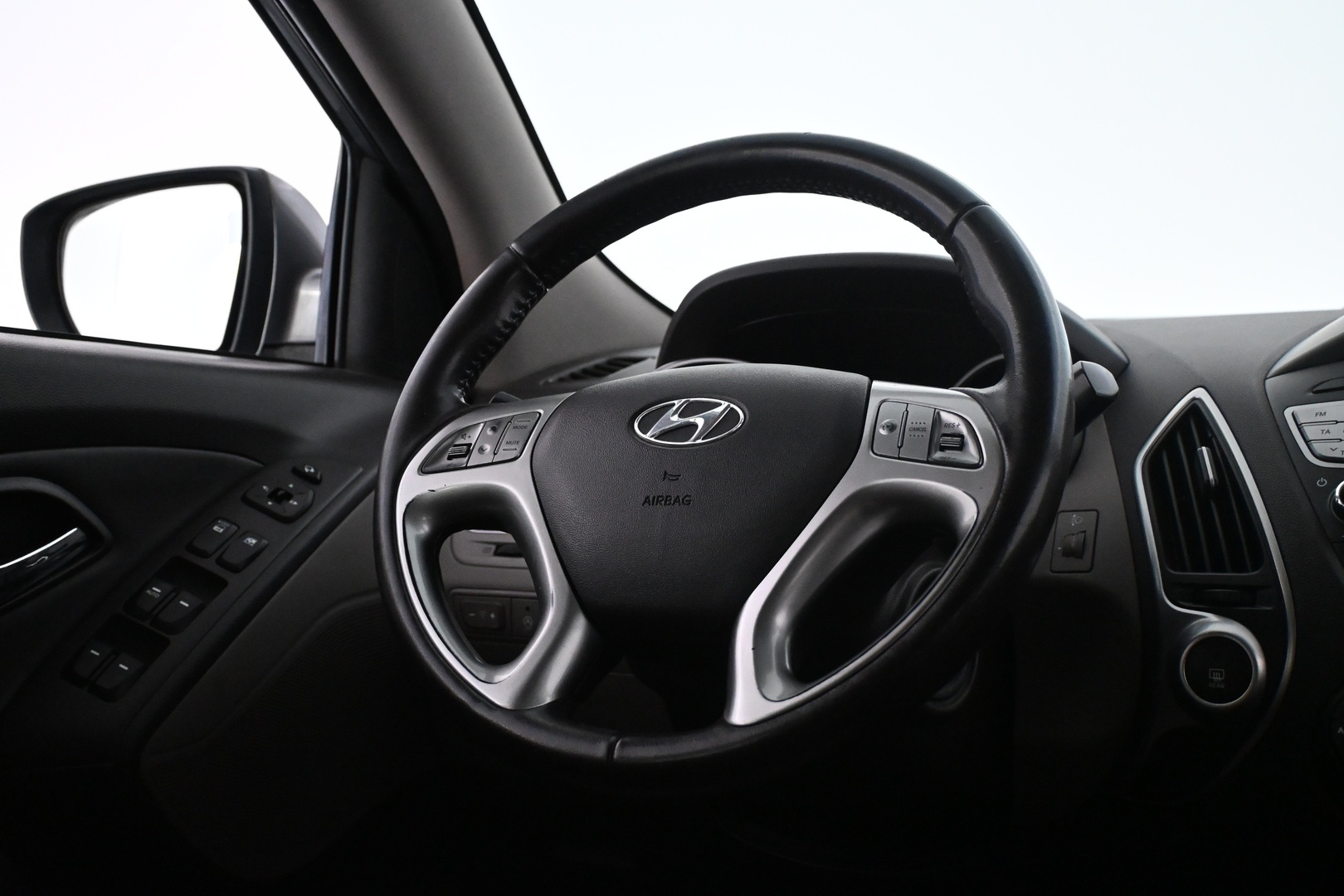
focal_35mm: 38
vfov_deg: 35.5
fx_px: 1400
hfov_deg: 51.3
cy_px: 448
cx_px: 672
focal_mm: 25
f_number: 4.2
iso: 4500
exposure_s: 1/60
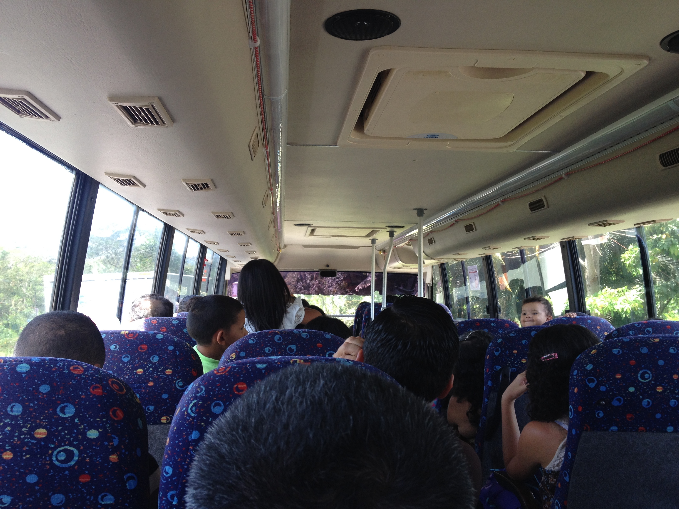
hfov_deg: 52.6
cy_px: 254
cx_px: 340
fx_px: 687
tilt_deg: +0.4
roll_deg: +3.3
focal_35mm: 35
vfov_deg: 40.7
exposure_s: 1/60
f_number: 2.4
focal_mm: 4.28
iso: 50
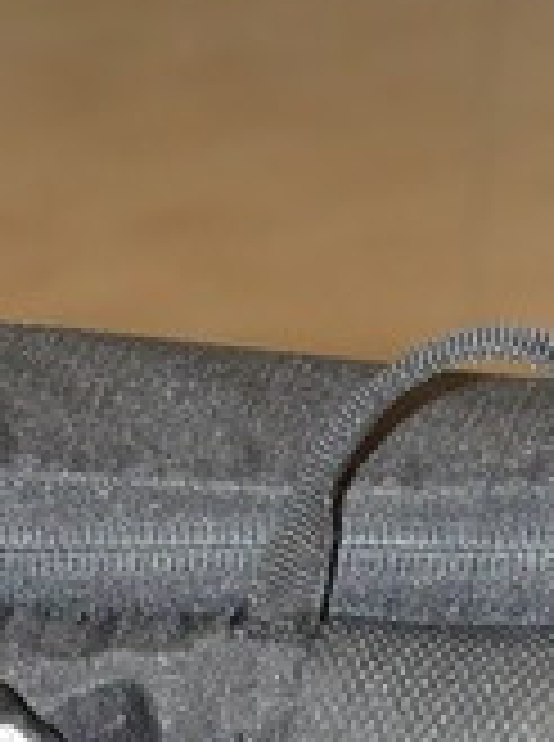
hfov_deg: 4.8
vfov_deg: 6.0
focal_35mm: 311
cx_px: 459
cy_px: 2163
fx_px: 6662
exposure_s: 1/60
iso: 800
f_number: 4
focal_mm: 25
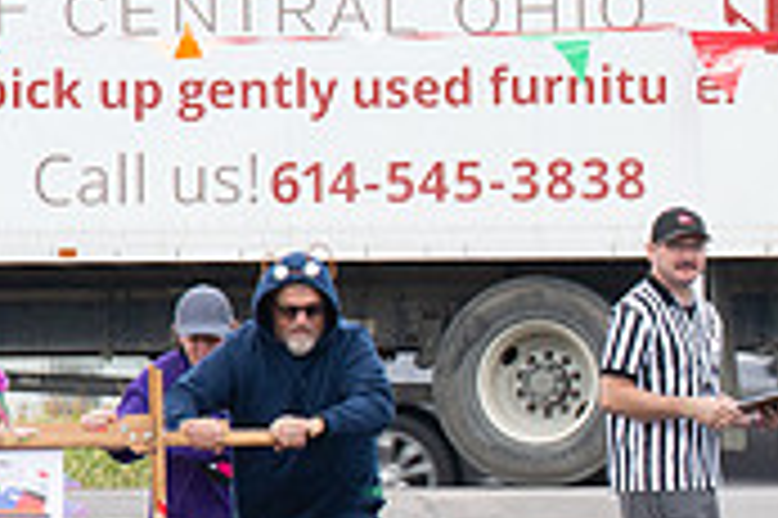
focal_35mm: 1099
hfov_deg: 1.9
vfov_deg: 1.2
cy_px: 636
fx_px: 23728
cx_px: 1516
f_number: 9
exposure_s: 1/250
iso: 640
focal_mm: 200
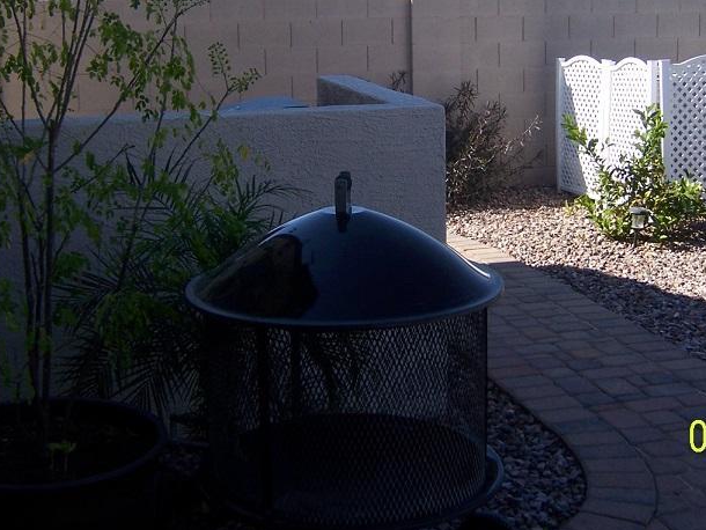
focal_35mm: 55
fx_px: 1122
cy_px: 144
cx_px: 415
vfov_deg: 26.3
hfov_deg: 34.8
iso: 80
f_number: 2.8
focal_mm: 6.2
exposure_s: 1/800
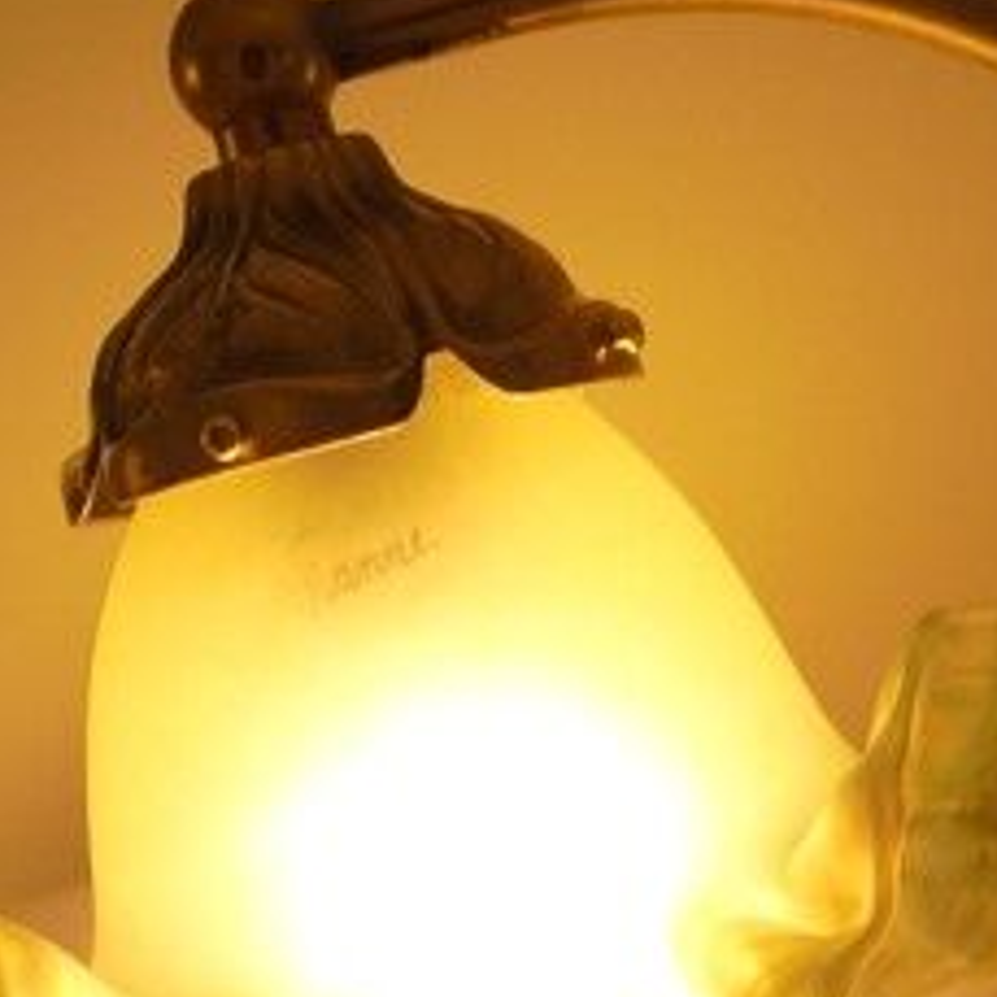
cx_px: 764
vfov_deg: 14.1
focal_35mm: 118
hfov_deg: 14.7
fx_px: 3845
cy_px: 1371
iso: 100
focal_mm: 6.1
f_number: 4
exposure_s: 1/50
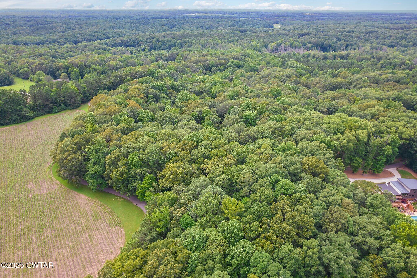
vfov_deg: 57.2
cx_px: 208
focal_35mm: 22
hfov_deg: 78.6
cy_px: 139
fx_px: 255
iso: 110
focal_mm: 8.38
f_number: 2.8
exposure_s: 1/15
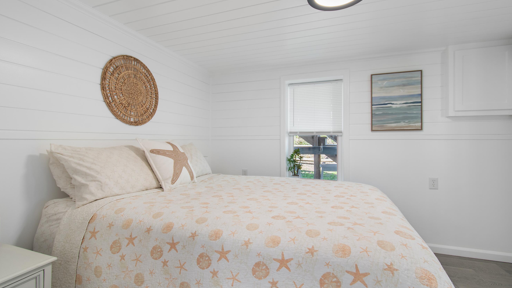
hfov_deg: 99.4
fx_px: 217
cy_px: 141
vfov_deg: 67.1
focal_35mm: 16
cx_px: 254
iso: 100
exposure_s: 1/10
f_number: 4.5
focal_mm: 10
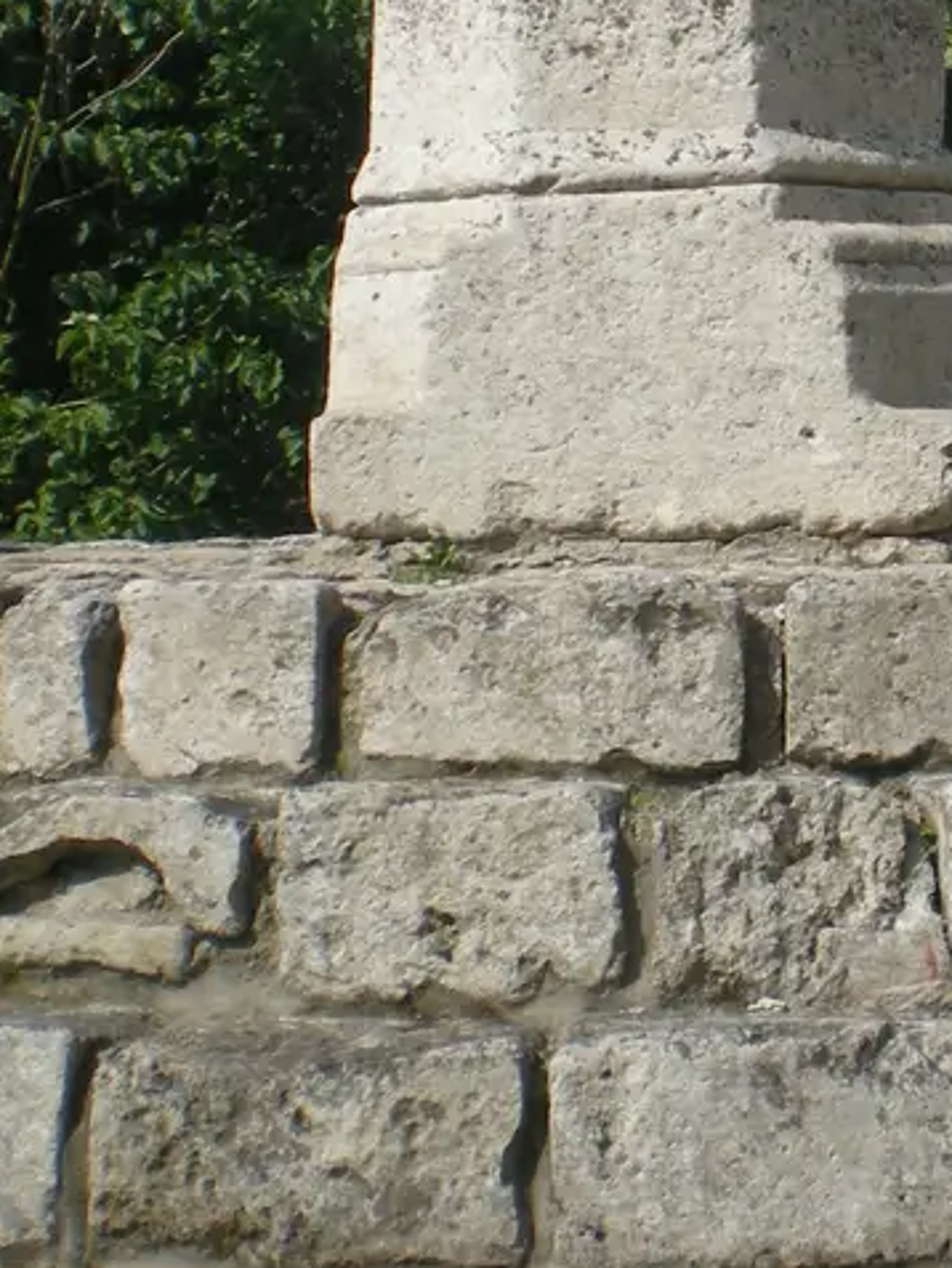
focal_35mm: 102
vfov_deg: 18.8
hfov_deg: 14.4
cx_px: 843
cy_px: 48
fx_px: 3739
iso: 64
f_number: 4.6
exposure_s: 1/454
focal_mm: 6.3
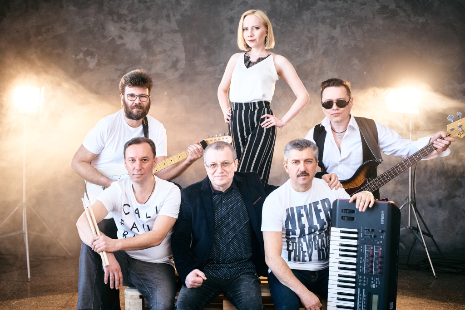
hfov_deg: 39.6
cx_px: 232
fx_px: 646
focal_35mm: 50
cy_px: 155
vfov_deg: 27.0
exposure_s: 1/125
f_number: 5
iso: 400
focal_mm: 50
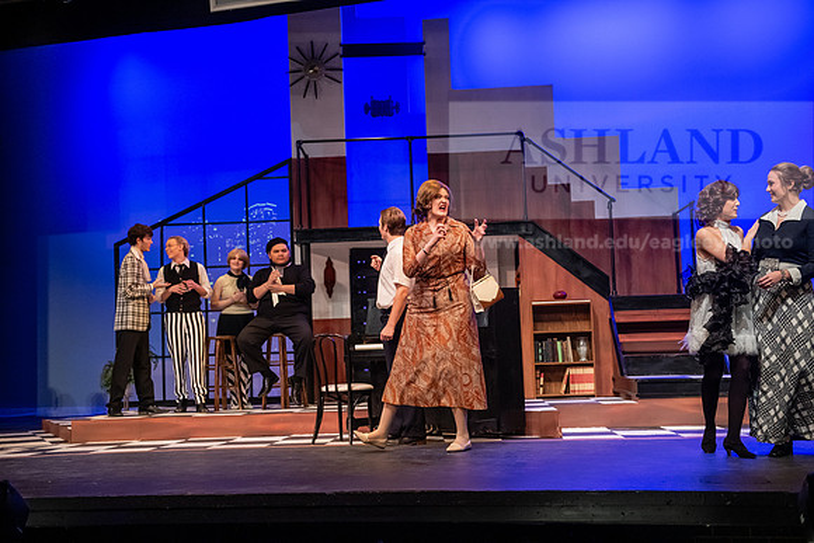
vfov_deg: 27.0
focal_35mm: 50
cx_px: 407
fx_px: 1131
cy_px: 272
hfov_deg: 39.6
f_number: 3.2
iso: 3200
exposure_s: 1/200
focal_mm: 50
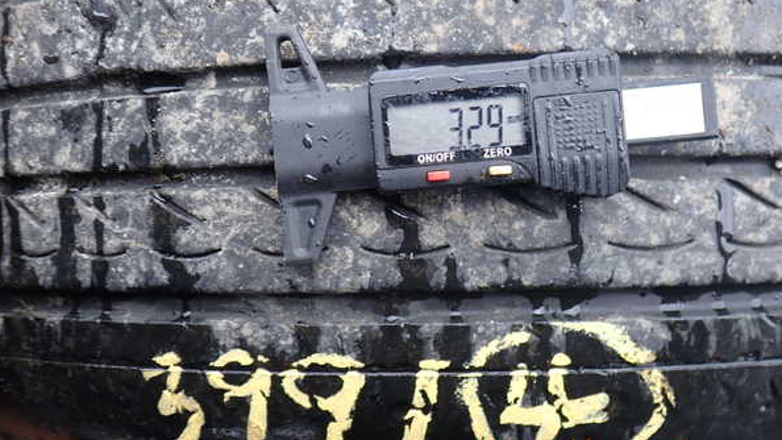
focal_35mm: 33
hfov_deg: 59.5
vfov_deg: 35.5
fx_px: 684
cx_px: 391
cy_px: 174
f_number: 2.3
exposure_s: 1/125
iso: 125
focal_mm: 5.4
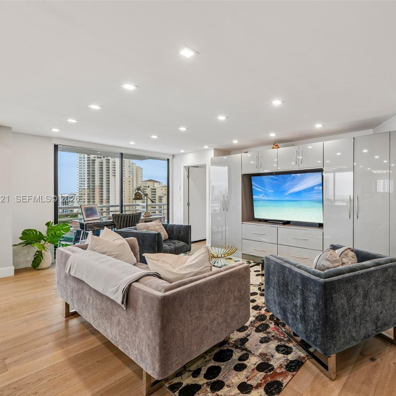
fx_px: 233
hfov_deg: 78.2
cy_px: 199
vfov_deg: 80.7
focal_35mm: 18
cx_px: 263
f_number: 9
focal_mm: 14
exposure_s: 1/8
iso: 200
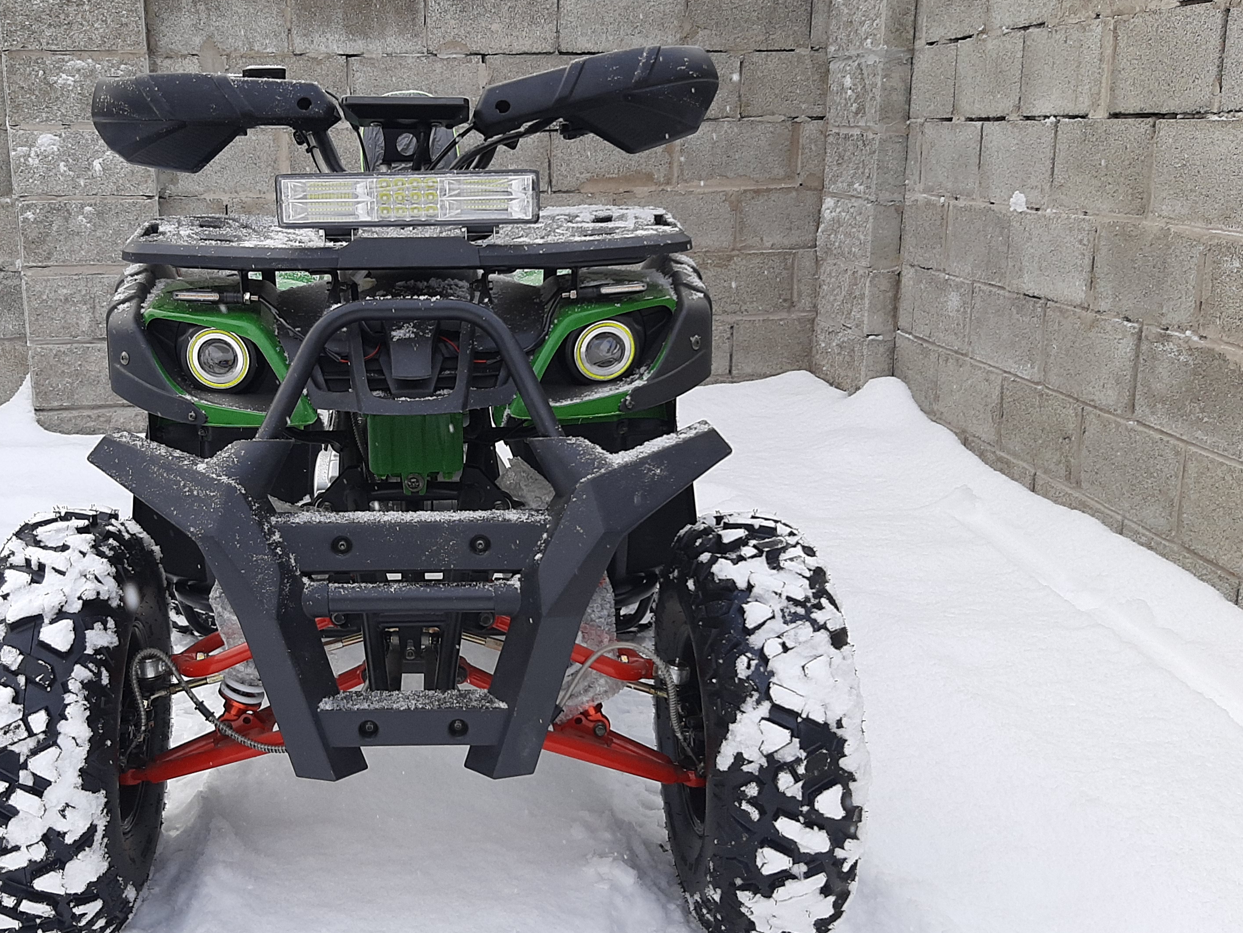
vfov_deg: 37.7
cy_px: 482
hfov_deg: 48.4
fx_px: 1365
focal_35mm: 38
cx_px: 449
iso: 40
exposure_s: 1/318
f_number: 1.7
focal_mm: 3.93
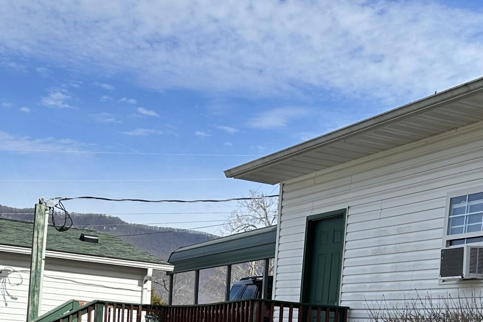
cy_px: 421
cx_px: 272
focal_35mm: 65
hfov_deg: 30.9
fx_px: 872
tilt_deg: -4.4
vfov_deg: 19.3
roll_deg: -4.3
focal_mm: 6.86
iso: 80
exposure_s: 1/3717
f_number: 1.78
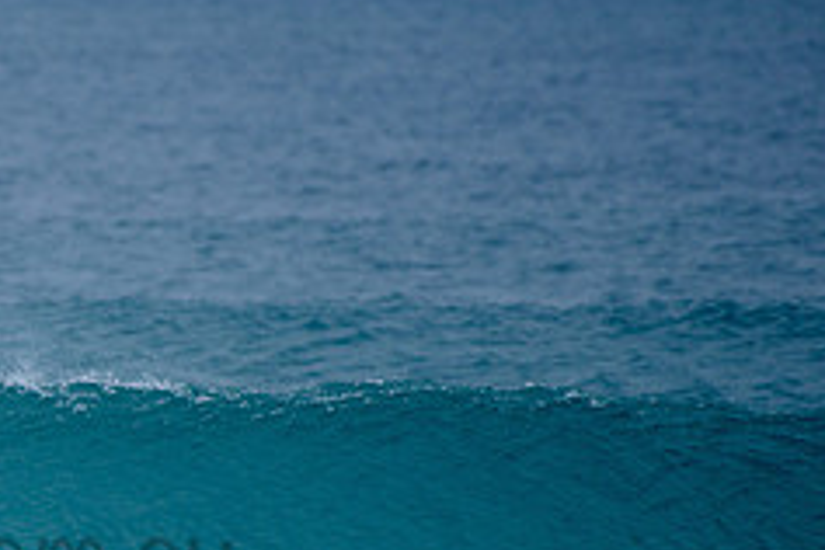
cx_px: -136
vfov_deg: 1.1
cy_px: 524
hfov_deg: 1.7
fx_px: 28575
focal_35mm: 1247
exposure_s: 1/800
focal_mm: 500
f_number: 5.6
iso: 125
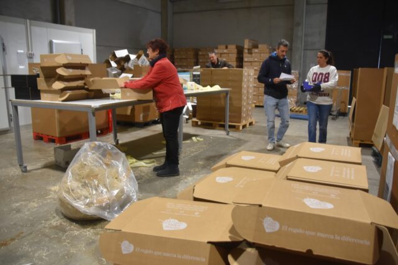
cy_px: 132
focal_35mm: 27
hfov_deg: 67.4
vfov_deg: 48.0
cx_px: 199
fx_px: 299
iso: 800
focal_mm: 18
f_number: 4
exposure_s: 1/60
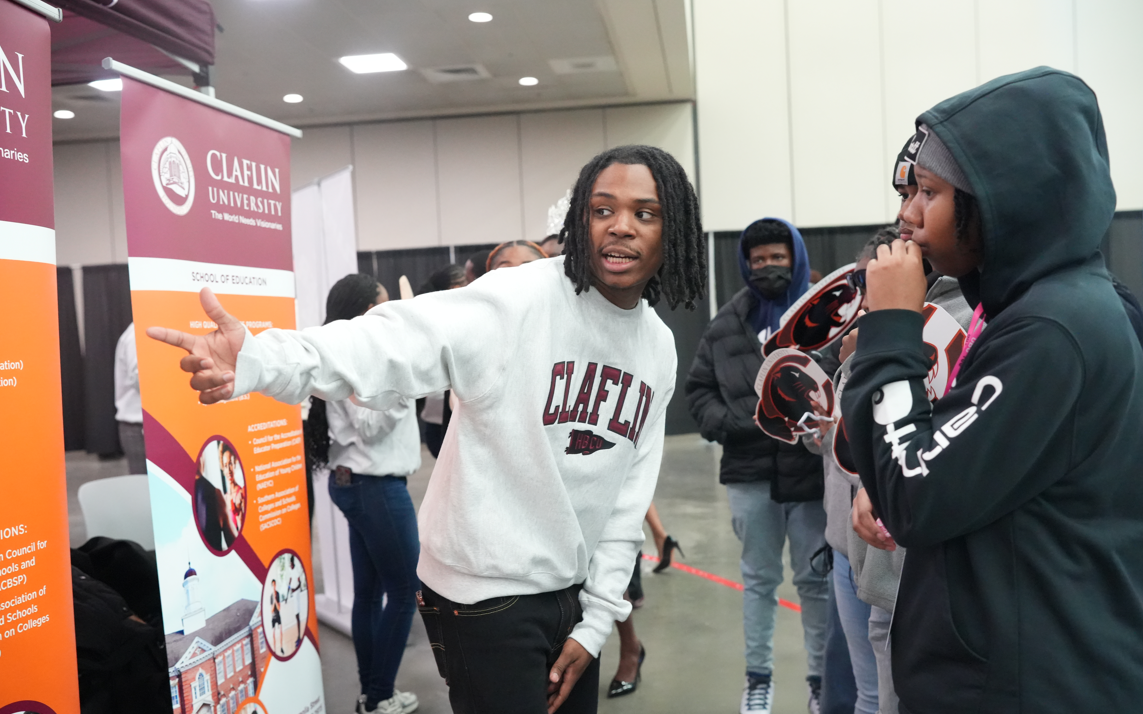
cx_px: 568
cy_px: 370
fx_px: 1121
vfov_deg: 35.3
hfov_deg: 54.0
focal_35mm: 36
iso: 10000
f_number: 3.5
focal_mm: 35
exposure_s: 1/250
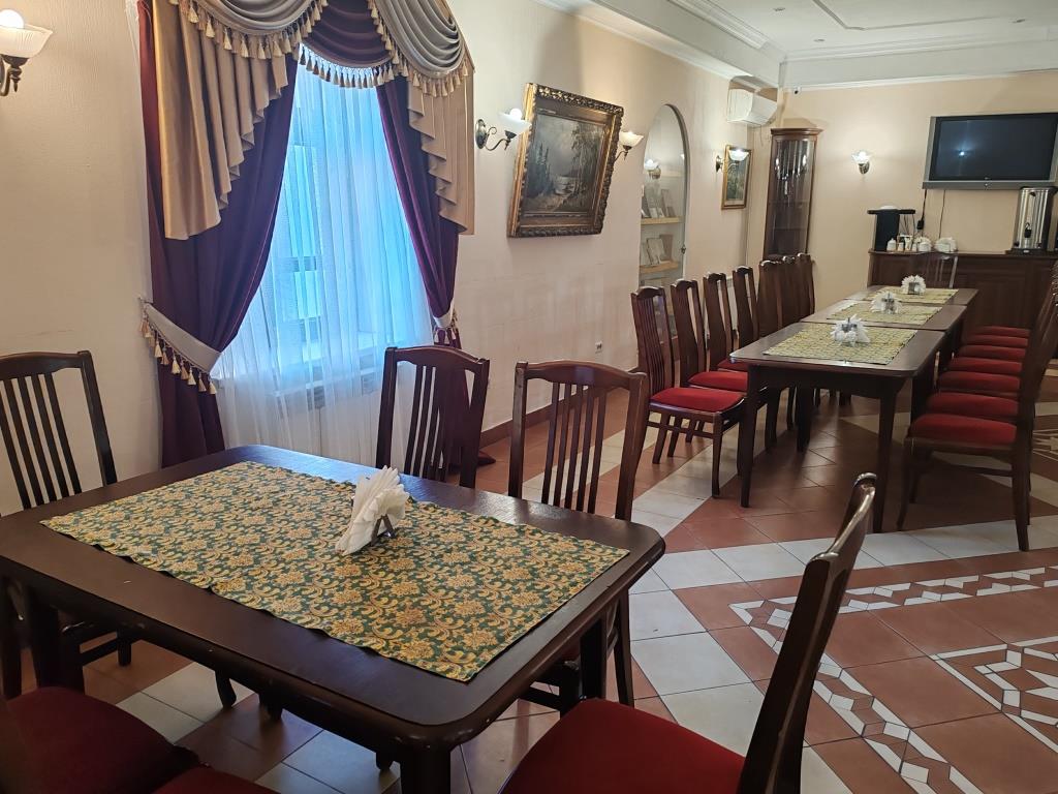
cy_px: 397
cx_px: 529
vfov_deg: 51.4
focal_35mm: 27
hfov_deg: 65.3
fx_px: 825
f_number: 1.9
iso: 800
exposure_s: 1/50
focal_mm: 6.12
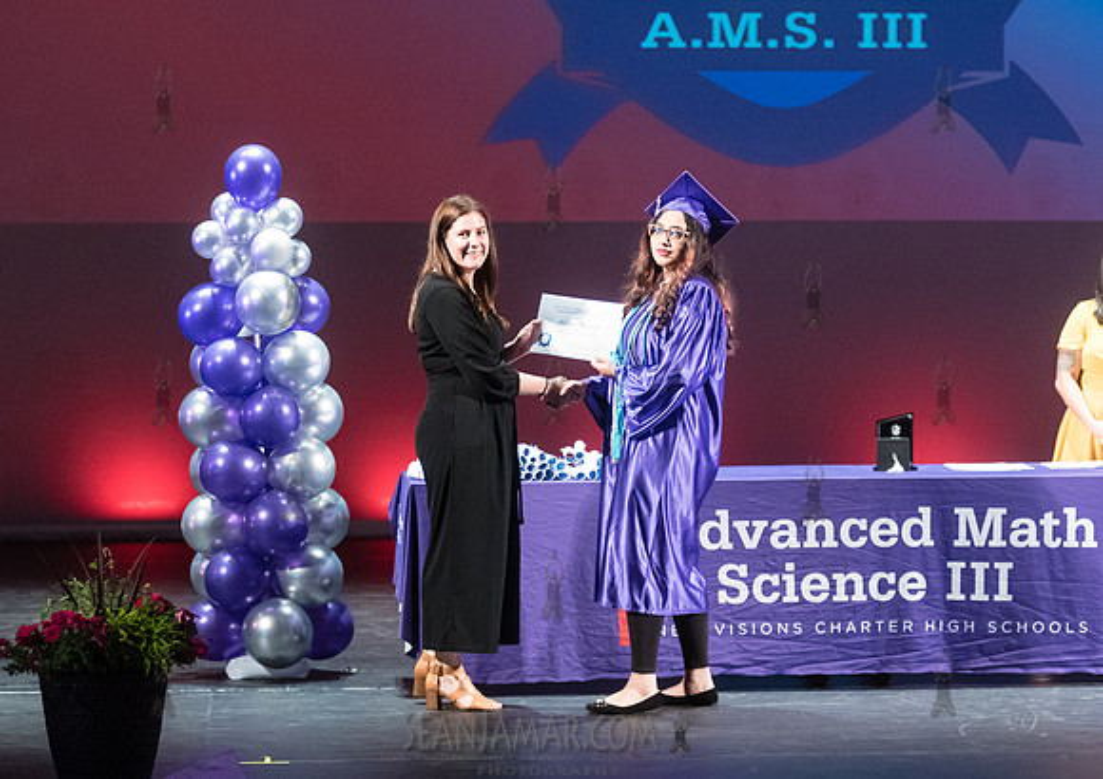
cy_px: 321
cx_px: 621
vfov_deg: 10.6
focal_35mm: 135
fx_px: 4203
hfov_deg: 14.9
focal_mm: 92
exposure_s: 1/320
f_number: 2.8
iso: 4000
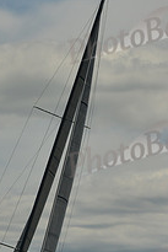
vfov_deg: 8.5
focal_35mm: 240
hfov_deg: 5.7
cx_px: 4
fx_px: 1677
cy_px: 227
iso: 400
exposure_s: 1/800
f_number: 10
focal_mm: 85
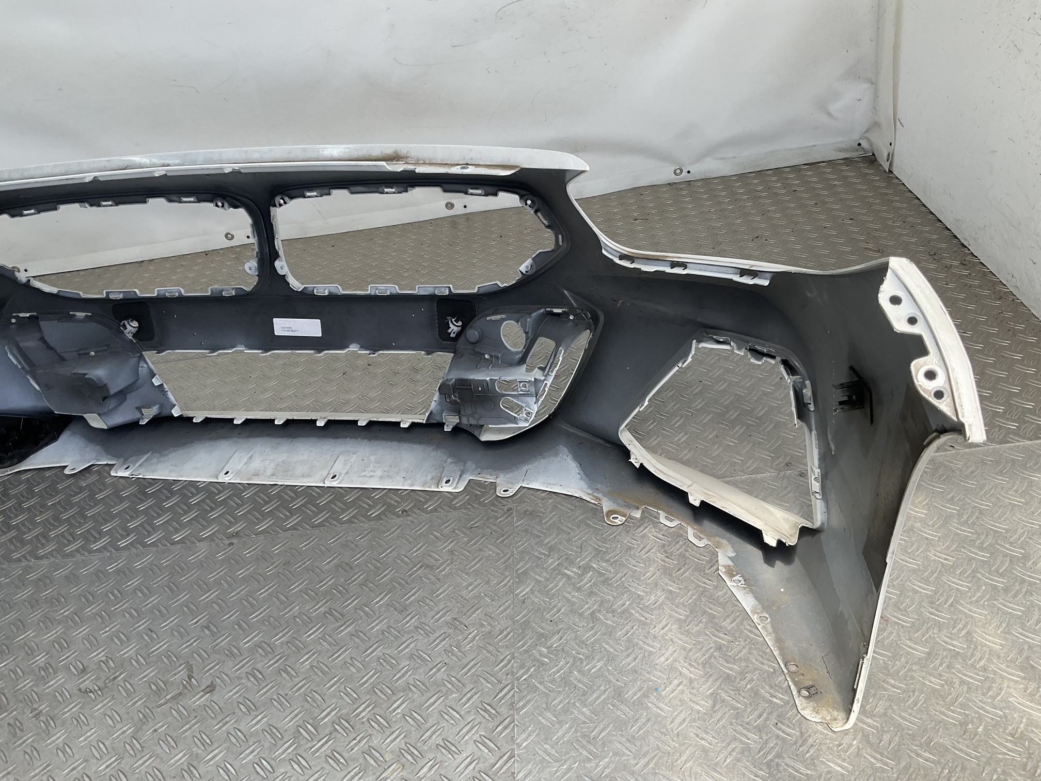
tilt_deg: -33.3
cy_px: 390
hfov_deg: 61.7
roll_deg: +8.2
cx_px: 520
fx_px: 872
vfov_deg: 48.2
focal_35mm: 29
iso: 16
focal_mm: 3
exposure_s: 1/274
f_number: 1.8
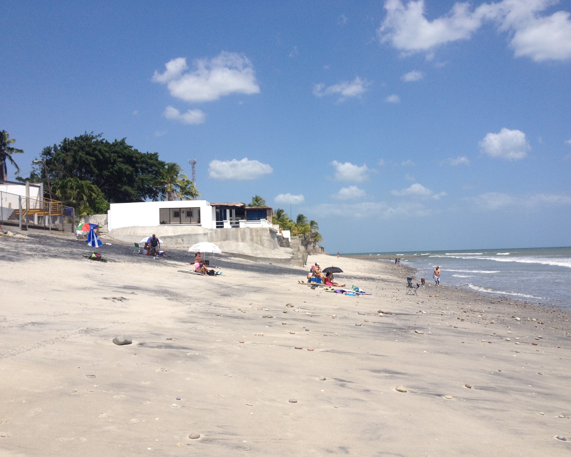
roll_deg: +2.1
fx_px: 625
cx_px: 309
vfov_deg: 40.1
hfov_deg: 49.0
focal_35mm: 37
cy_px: 231
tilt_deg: -0.3
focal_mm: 4.28
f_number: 2.4
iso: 50
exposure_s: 1/3067
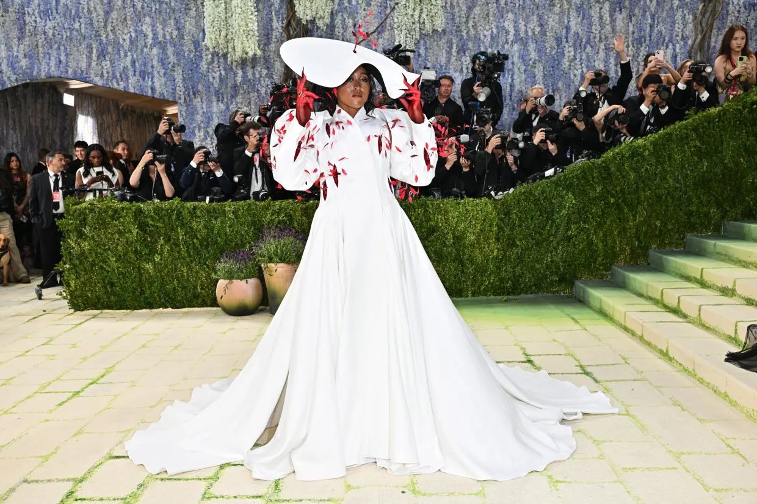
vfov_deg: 37.8
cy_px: 252
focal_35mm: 35
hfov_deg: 54.4
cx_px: 378
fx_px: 736
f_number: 6.3
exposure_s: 1/250
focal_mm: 35
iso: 1250
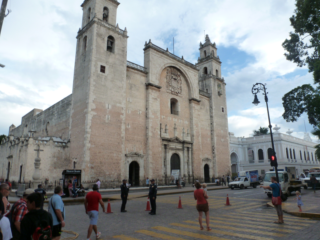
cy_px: 122
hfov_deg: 69.4
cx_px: 162
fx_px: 231
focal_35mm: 25
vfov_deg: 54.9
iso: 160
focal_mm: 4.3
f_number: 4
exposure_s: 1/200
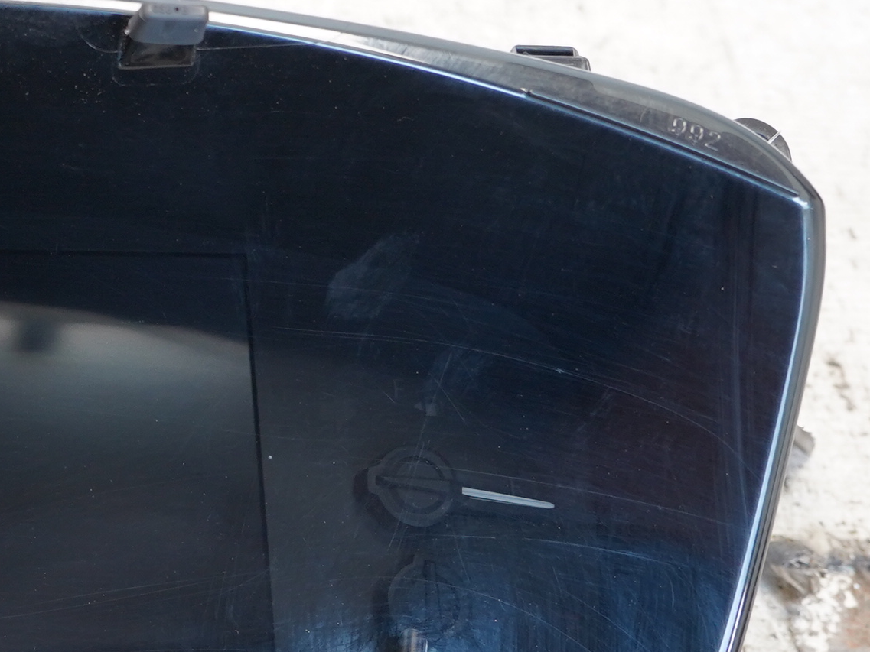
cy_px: 300
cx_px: -108
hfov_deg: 28.5
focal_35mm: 61
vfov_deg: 24.0
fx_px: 1533
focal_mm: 16
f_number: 4
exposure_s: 1/60
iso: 640
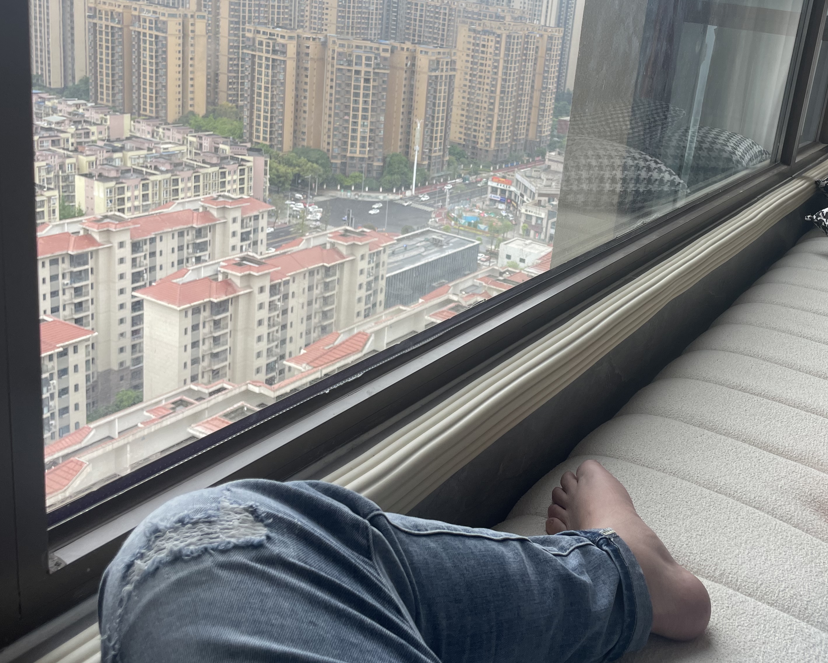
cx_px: 560
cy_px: 259
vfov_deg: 40.9
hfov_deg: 49.3
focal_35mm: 36
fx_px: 882
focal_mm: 4.2
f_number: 1.6
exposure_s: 1/374
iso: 32
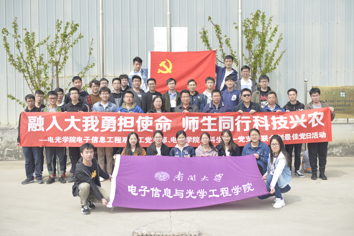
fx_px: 433
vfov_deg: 30.5
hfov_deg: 44.5
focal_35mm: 44
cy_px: 118
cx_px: 177
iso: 2500
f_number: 3.5
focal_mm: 44
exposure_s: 1/8000
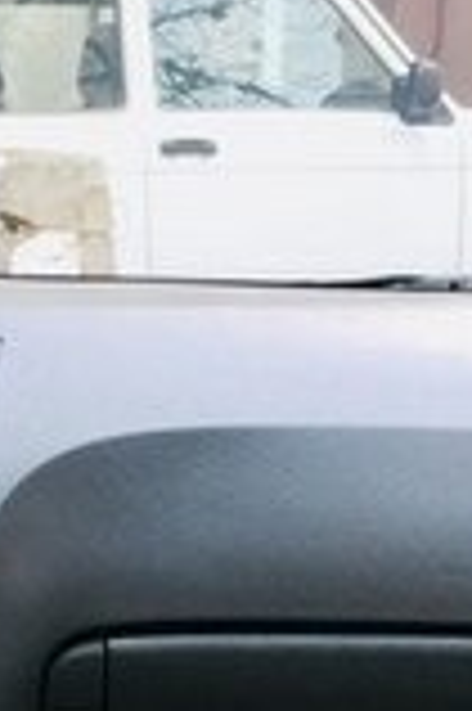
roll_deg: -2.4
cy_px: 538
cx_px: -512
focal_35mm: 126
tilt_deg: -10.7
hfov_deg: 10.0
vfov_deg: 16.2
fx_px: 2483
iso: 40
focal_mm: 4.15
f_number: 2.2
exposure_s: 1/33
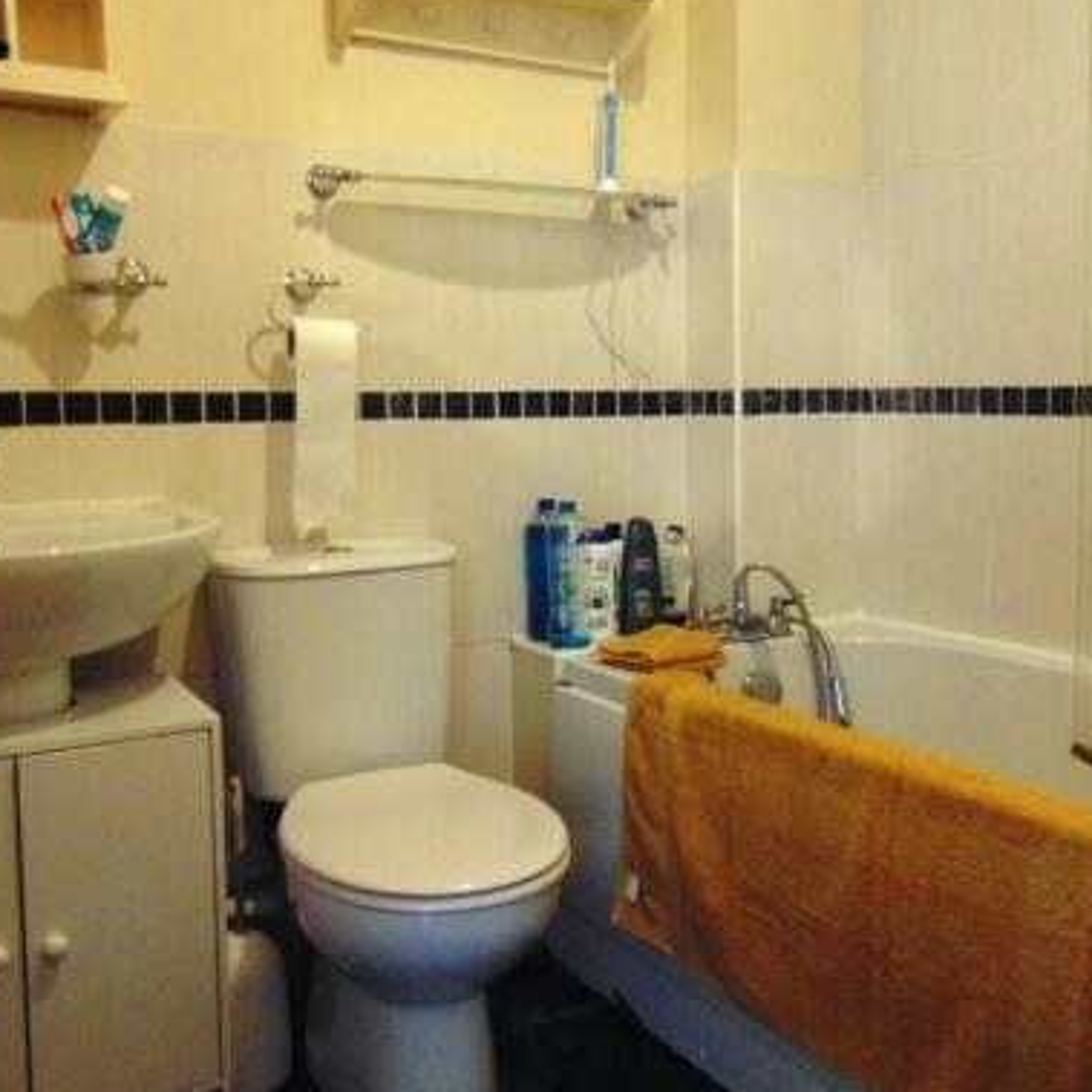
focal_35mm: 34
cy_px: 523
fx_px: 1213
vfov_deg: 48.4
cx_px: 618
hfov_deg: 48.3
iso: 400
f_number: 3
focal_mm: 4.5
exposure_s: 1/13
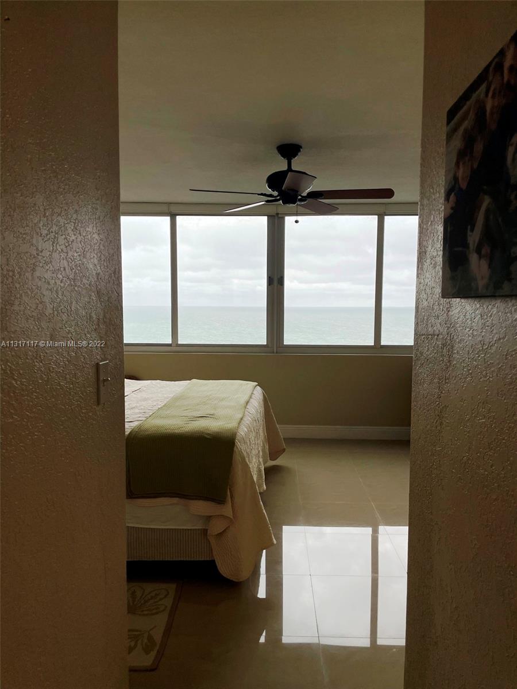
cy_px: 344
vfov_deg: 67.3
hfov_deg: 53.1
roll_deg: +0.2
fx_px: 518
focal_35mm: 26
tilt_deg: -4.3
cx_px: 258
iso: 32
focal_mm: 4.2
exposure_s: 1/729
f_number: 1.6
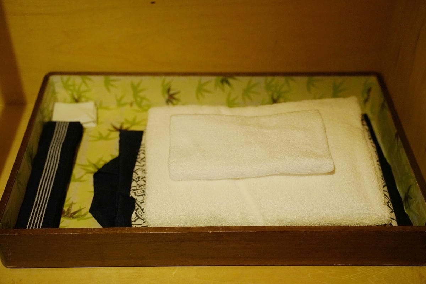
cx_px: 213
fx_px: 592
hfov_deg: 39.6
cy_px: 142
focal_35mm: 50
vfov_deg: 27.0
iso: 5000
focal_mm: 50
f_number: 2.8
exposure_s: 1/160
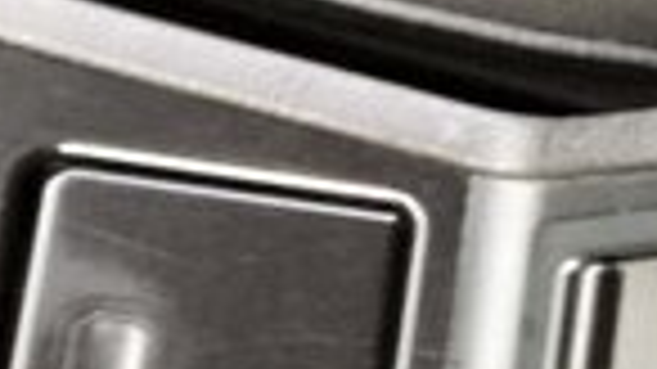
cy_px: 466
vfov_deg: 8.4
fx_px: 2490
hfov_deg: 12.9
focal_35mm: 143
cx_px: 1364
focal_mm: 4.15
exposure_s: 1/50
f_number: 2.2
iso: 40
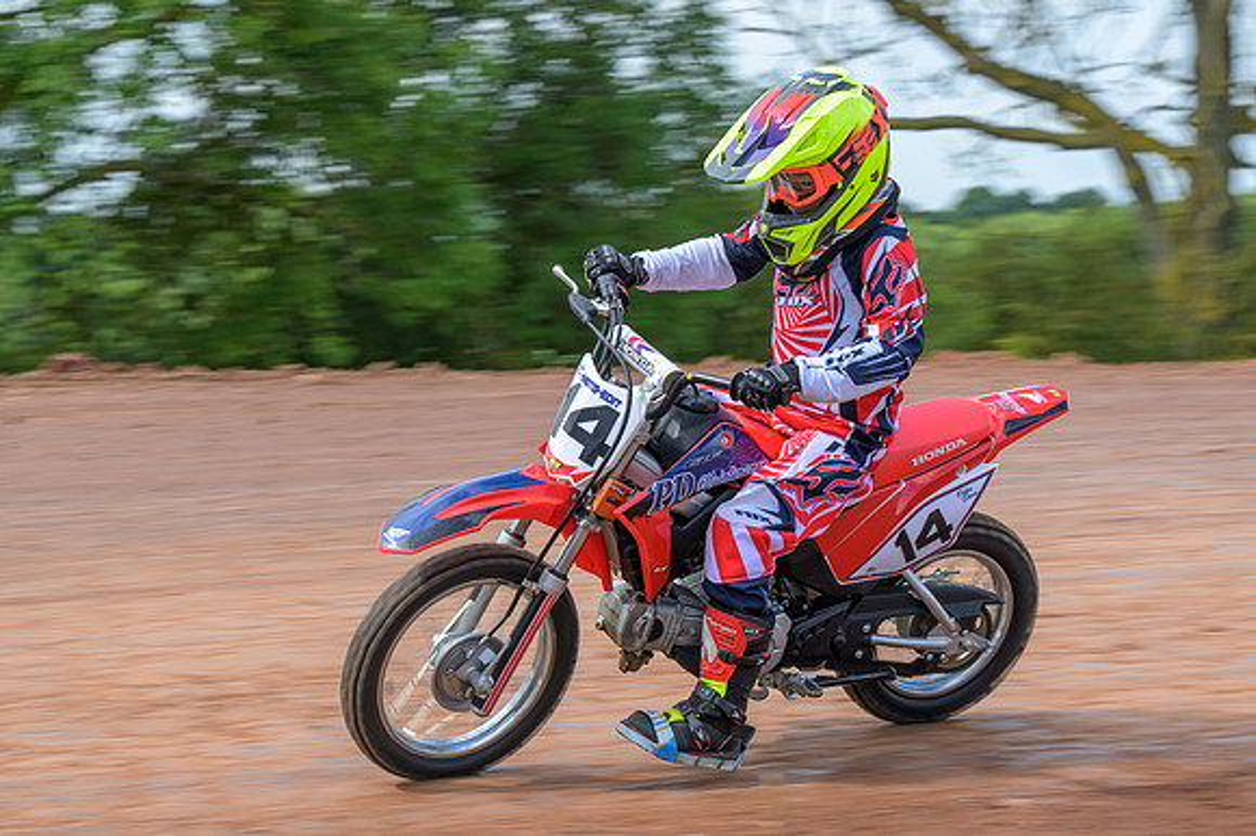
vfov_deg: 12.2
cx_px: 628
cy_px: 418
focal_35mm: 112
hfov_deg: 18.3
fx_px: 3905
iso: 100
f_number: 8
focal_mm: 75
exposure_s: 1/160
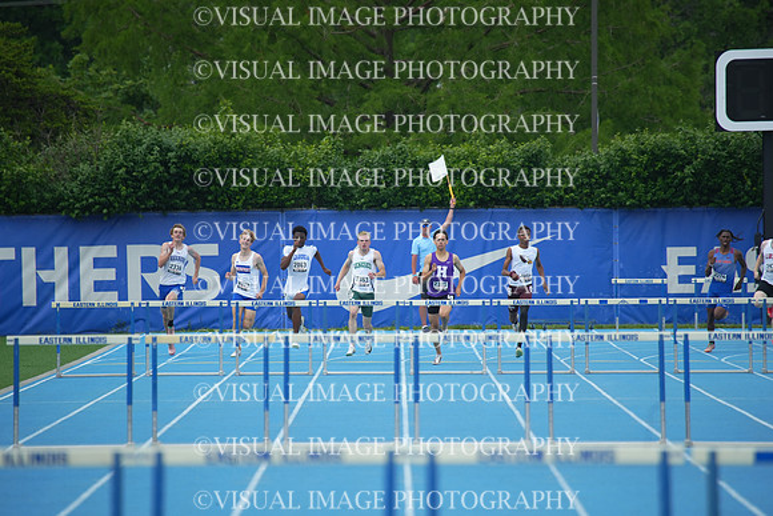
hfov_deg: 5.2
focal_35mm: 400
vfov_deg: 3.4
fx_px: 8590
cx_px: 386
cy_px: 258
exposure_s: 1/1000
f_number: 5.6
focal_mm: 400
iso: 400
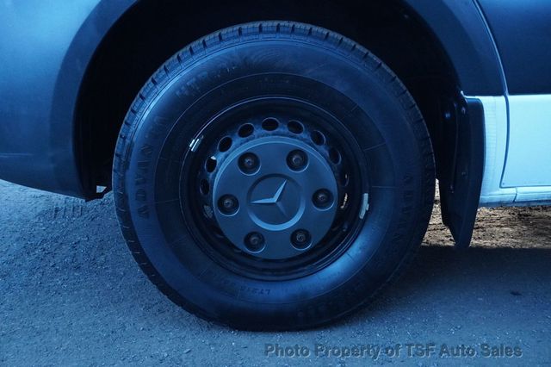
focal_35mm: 36
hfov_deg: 53.2
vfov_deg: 36.8
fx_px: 551
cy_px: 184
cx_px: 276
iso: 6400
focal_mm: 24
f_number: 9
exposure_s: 1/250
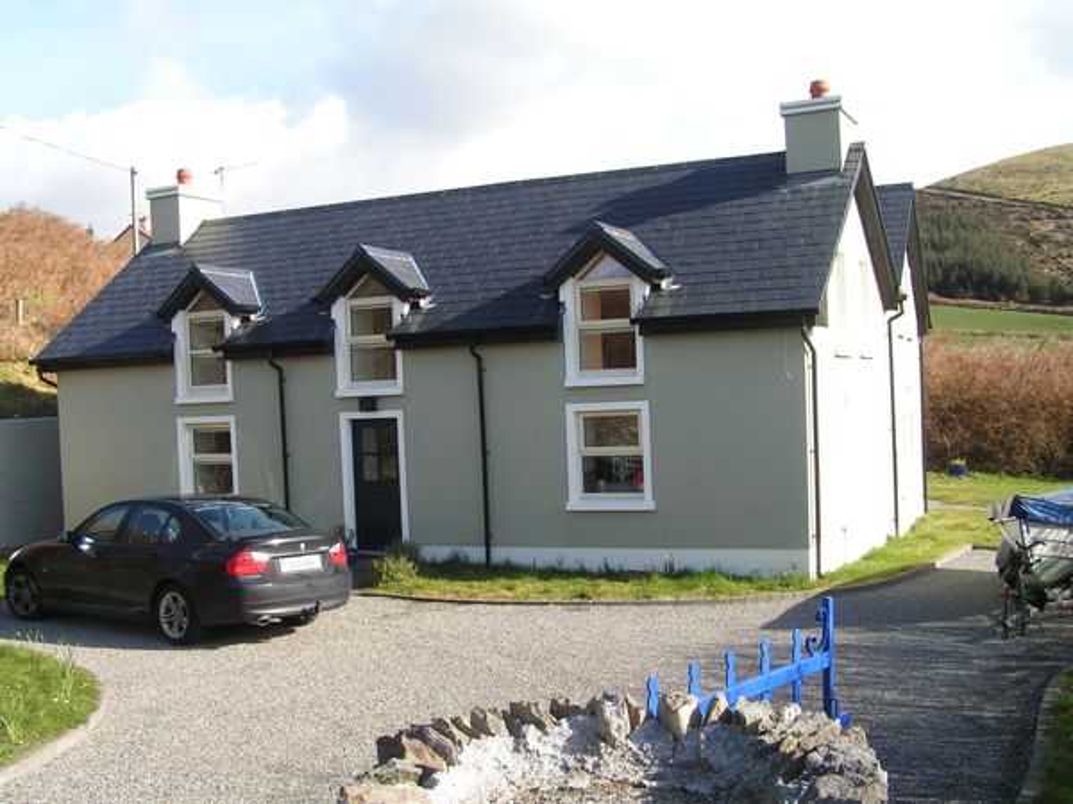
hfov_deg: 49.0
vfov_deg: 37.7
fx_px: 1178
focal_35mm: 38
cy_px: 402
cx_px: 536
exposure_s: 1/160
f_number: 5.6
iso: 50
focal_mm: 6.3
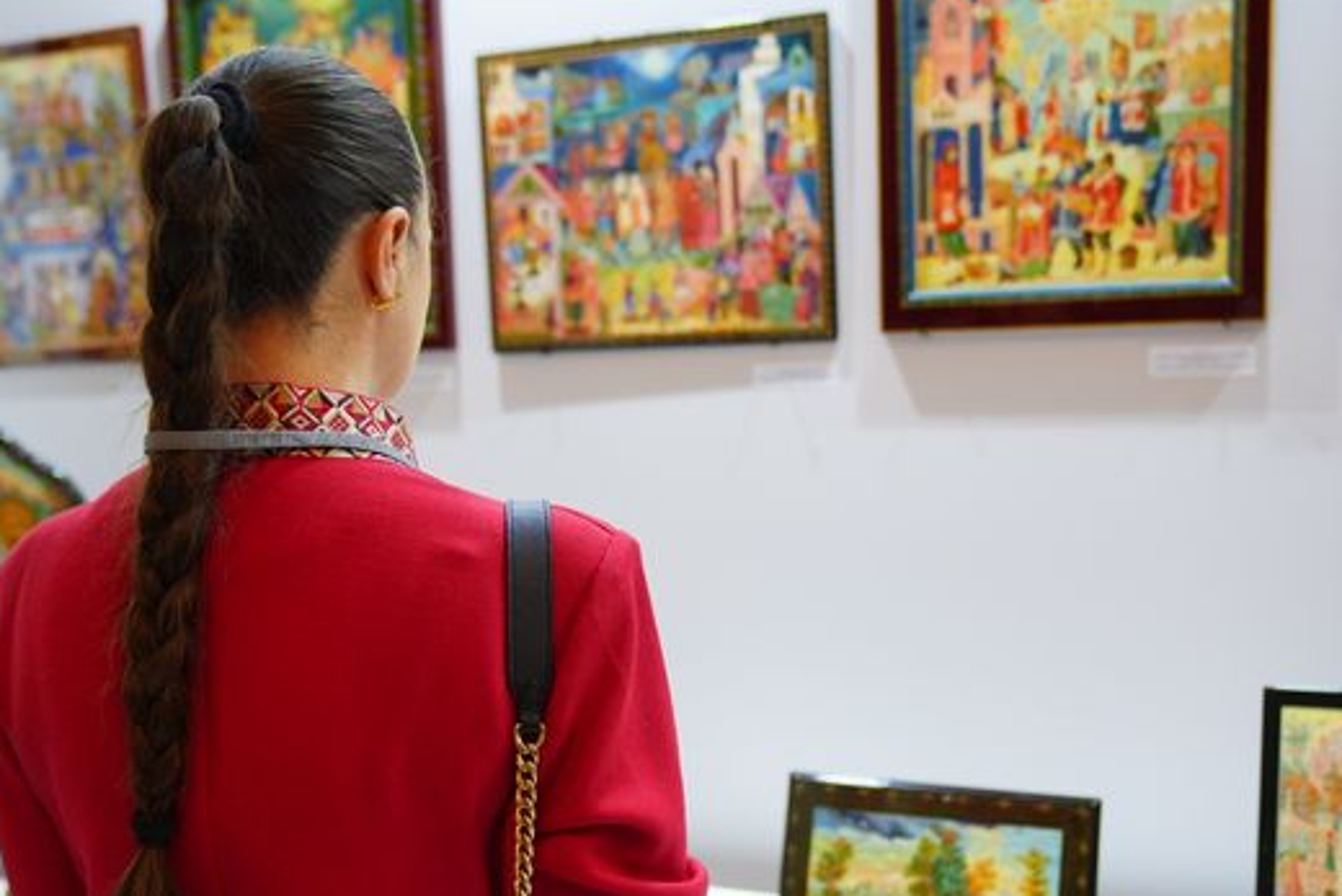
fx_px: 1603
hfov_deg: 45.4
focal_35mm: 43
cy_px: 563
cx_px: 634
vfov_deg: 31.1
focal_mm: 32
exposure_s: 1/400
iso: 1600
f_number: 2.8
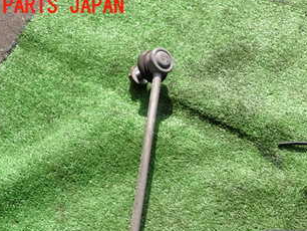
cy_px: 220
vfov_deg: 28.3
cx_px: 243
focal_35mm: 49
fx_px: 435
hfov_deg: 37.6
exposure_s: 1/800
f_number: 2.8
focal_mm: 4.5
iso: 100
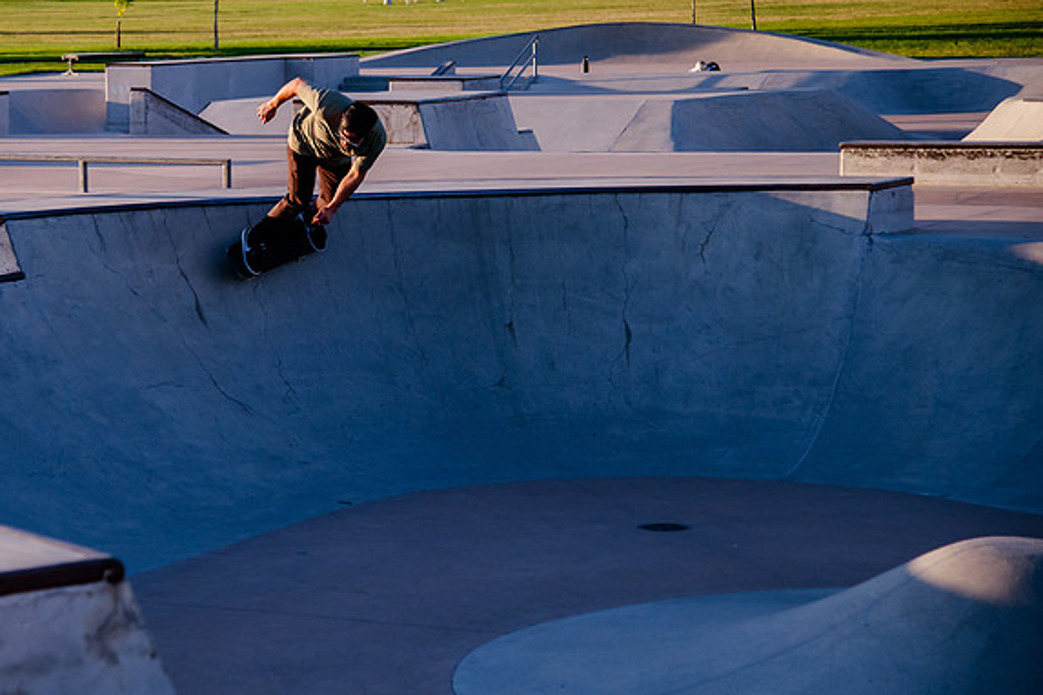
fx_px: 3361
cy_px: 268
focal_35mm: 116
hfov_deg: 17.5
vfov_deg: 11.8
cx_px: 262
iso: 1000
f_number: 4
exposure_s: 1/3200
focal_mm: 75
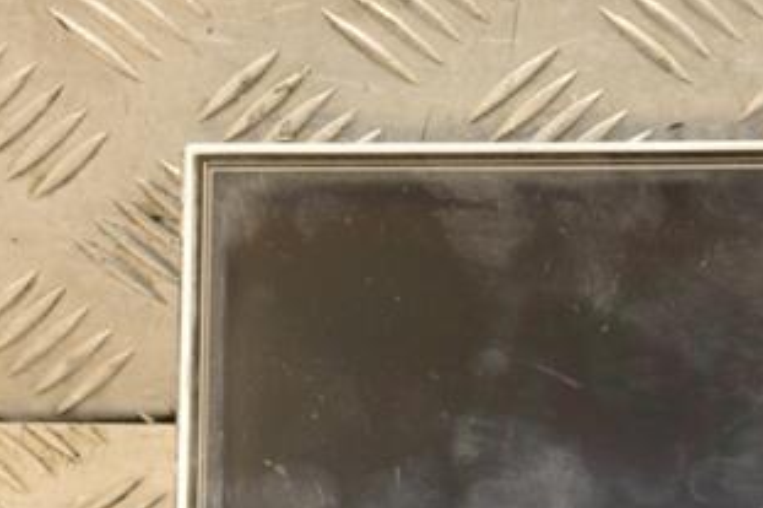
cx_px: 488
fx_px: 4046
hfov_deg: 10.8
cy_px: 395
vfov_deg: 7.2
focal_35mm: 191
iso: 800
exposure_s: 1/125
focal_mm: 66
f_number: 5.3
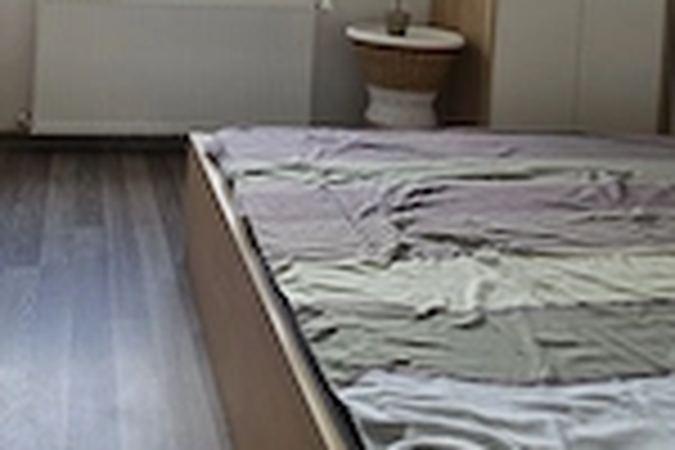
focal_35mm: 36
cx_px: 189
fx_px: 675
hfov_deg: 51.4
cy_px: -63
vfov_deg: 31.9
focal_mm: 2.2
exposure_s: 1/100
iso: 80
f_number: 1.9
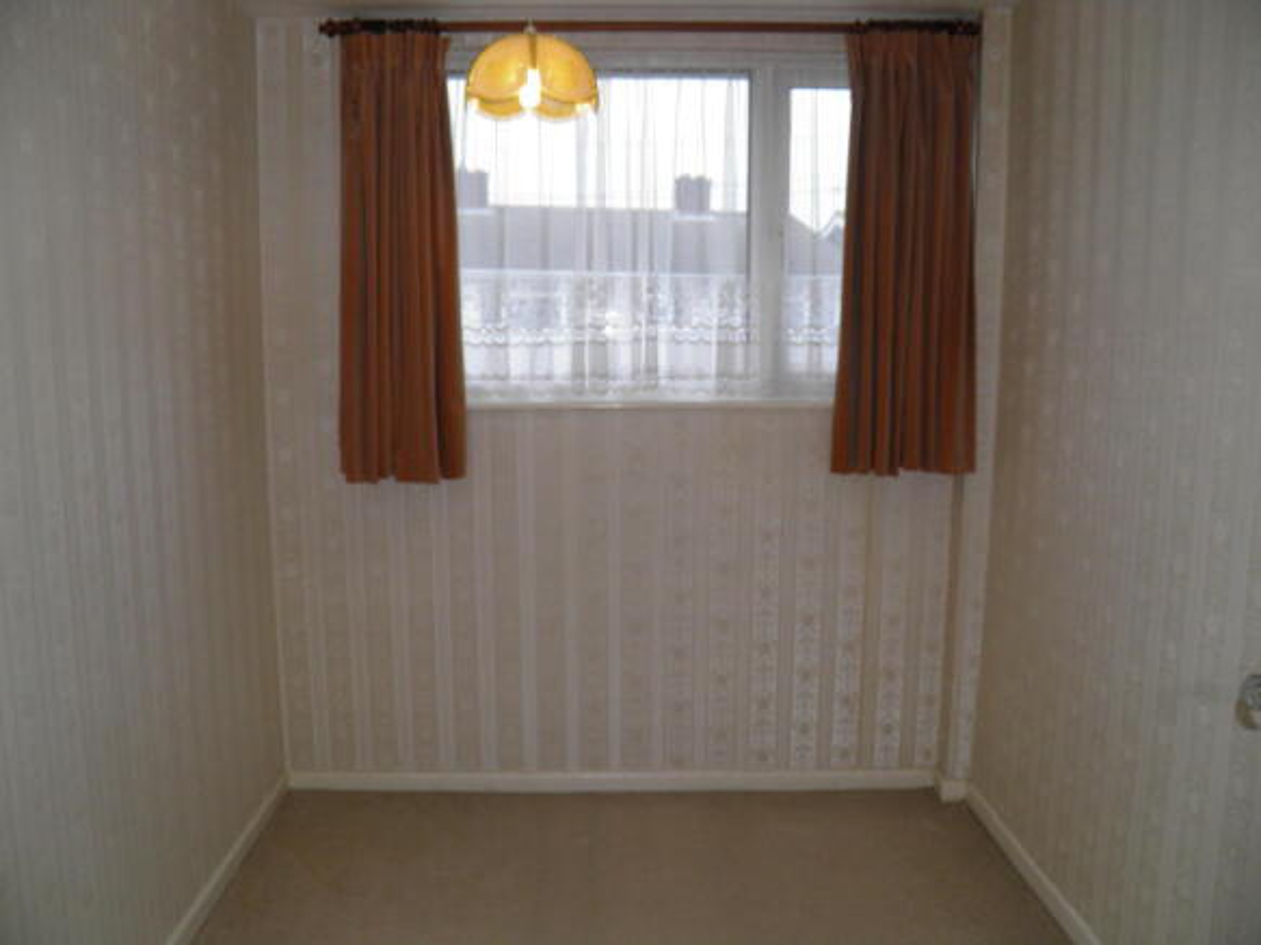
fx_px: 1020
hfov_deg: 63.5
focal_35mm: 28
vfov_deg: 49.7
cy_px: 472
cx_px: 630
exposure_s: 1/30
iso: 100
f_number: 2.8
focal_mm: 4.9
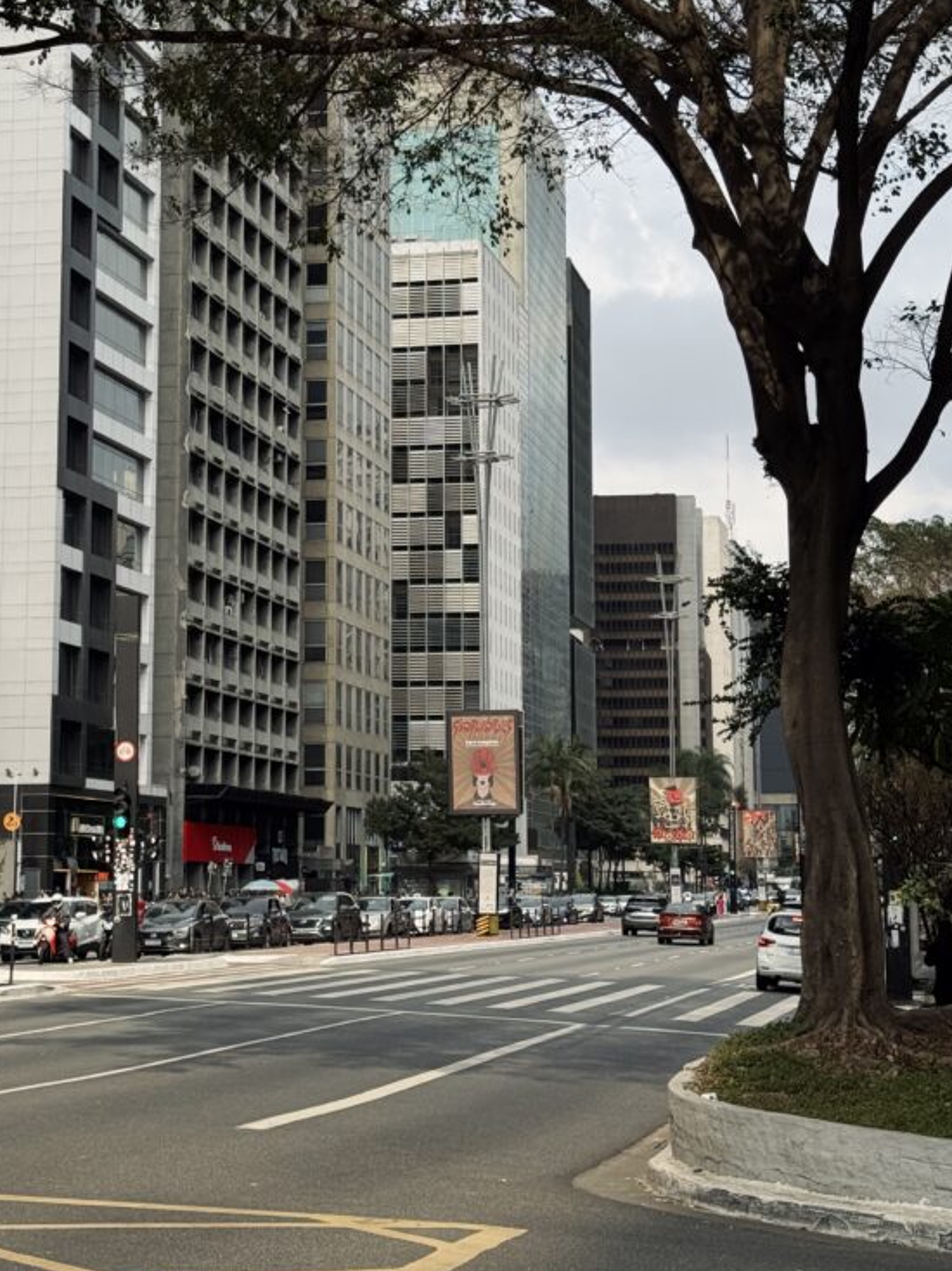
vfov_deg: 28.9
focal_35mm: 67
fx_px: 2458
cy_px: 485
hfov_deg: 21.9
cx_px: 348
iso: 64
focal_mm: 6.76
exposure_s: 1/2415
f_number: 1.78
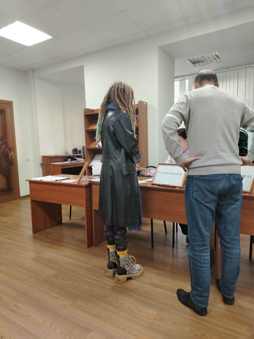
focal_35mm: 24
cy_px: 170
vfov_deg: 71.6
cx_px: 127
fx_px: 235
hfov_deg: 56.8
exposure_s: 1/50
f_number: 1.75
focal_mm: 5.25
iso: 621
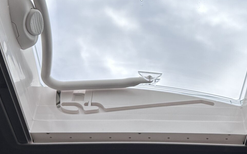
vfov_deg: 23.5
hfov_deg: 37.2
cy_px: 21
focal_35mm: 54
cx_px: 160
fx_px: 363
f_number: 1.78
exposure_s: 1/3597
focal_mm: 6.86
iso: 80
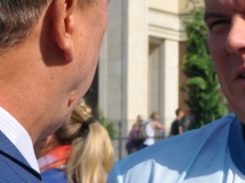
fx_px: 1599
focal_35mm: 226
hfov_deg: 8.8
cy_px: 111
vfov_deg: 6.6
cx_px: 178
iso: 200
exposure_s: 1/200
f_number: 14
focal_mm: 44
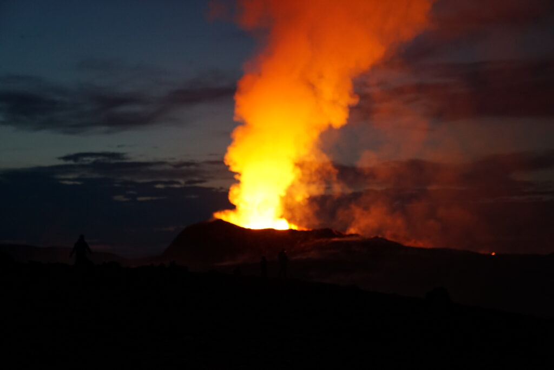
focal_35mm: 70
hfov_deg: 28.8
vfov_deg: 19.5
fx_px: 1078
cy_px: 185
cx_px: 277
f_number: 2.8
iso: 3200
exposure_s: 1/160
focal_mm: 70
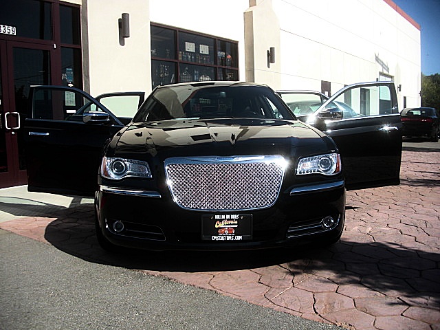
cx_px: 220
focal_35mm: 36
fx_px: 458
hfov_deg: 51.4
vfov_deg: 39.7
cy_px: 165
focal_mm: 6.3
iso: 50
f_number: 2.8
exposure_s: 1/800
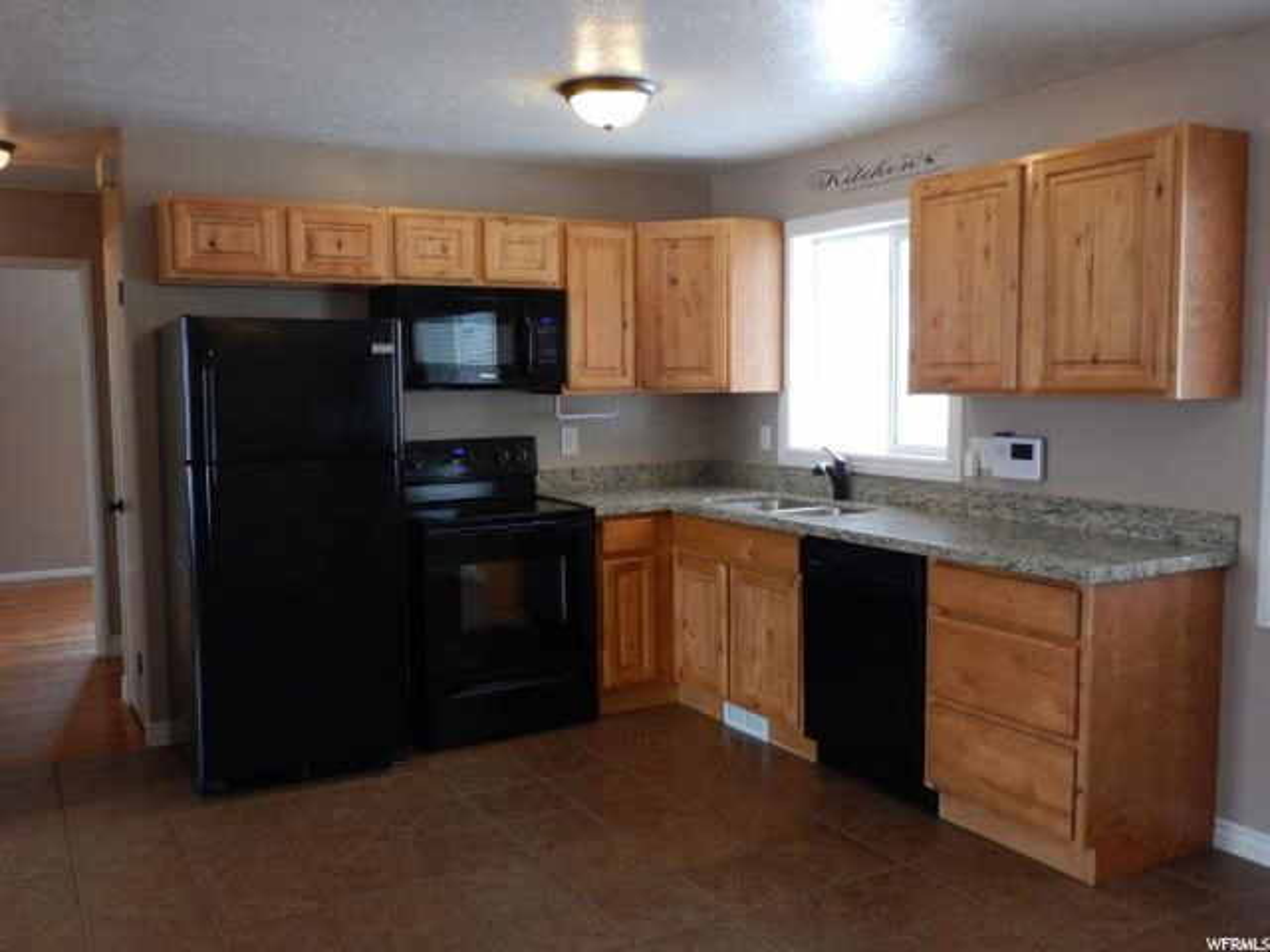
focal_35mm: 31
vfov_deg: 45.4
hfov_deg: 58.4
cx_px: 635
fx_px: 1137
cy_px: 476
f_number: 4.2
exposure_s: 1/30
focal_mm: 5.6
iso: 220
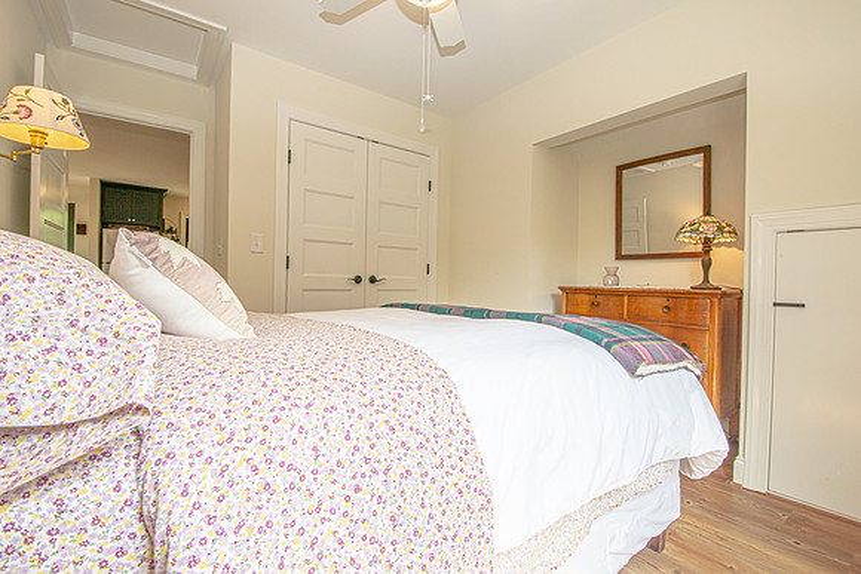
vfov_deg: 77.0
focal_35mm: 15
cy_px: 287
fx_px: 361
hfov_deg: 100.0
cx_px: 430
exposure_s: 1/60
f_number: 6.7
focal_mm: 10
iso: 100
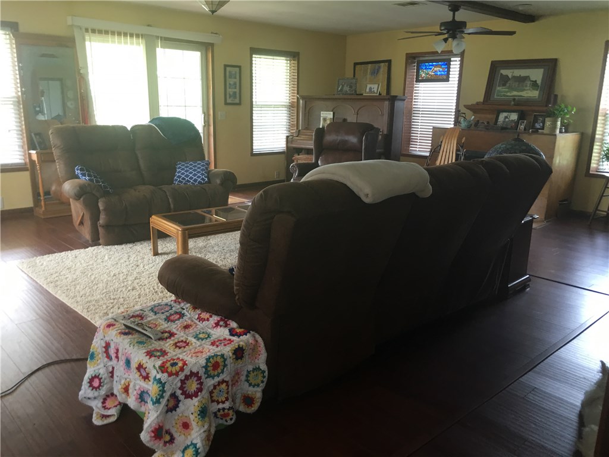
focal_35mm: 29
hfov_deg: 61.7
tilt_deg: -11.9
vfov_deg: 48.2
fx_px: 510
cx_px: 304
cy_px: 228
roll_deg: +0.0
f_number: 2.2
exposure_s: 1/15
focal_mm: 4.15
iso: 32
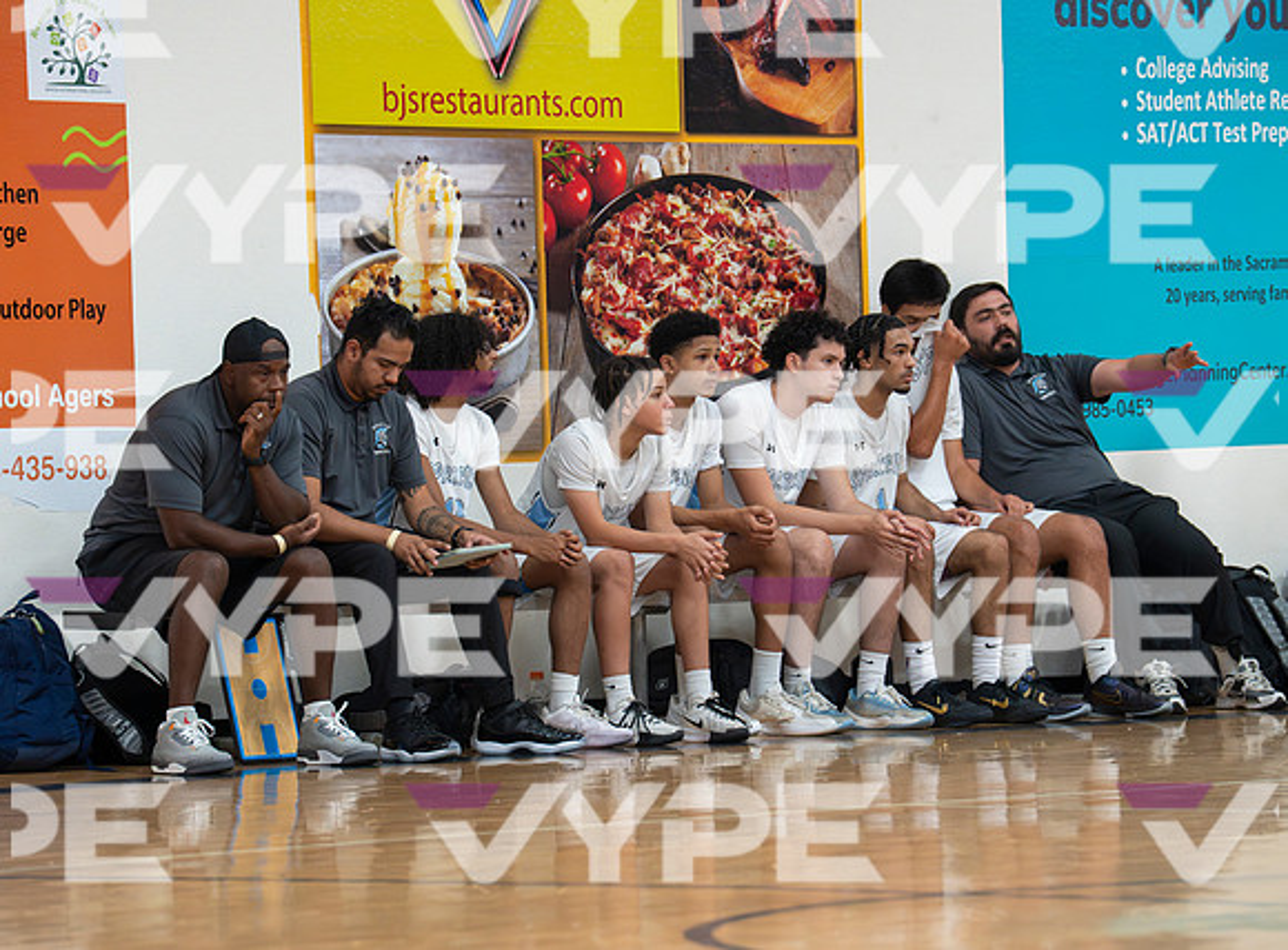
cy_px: 527
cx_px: 672
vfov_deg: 6.2
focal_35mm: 238
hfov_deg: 8.4
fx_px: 8792
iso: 10000
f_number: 5.6
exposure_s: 1/320
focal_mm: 200
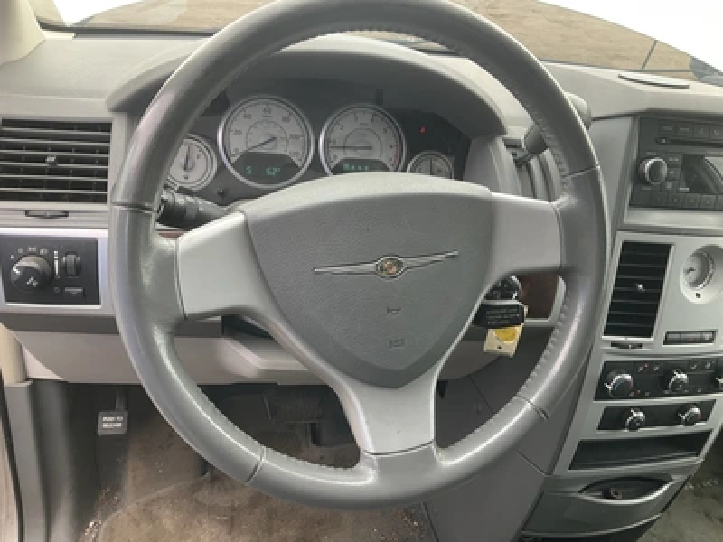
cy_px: 271
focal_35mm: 29
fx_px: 606
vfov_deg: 48.2
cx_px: 362
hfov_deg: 61.7
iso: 25
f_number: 1.8
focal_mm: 3
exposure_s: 1/122
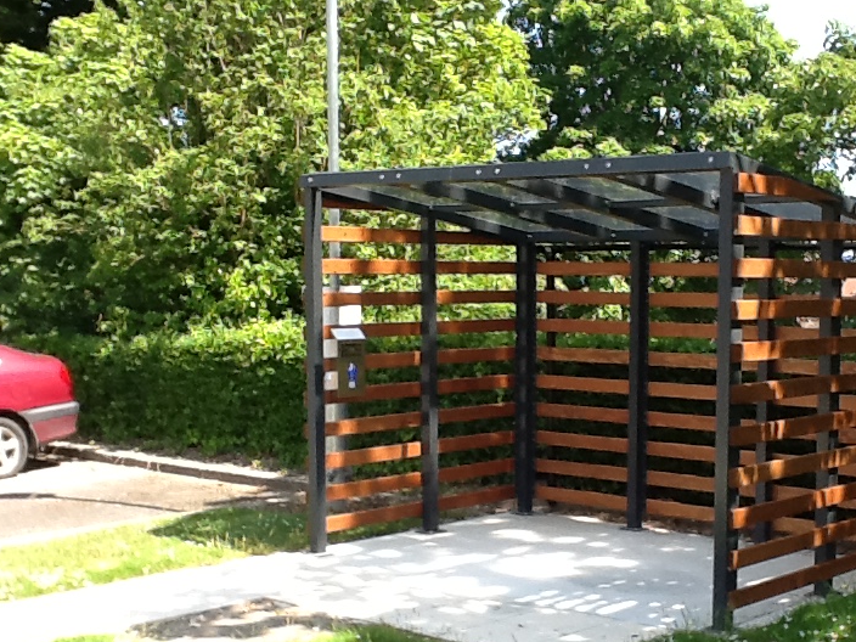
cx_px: 547
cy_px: 423
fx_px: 1484
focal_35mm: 60
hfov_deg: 32.0
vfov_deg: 24.3
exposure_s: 1/338
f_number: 2.4
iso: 40
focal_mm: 2.03
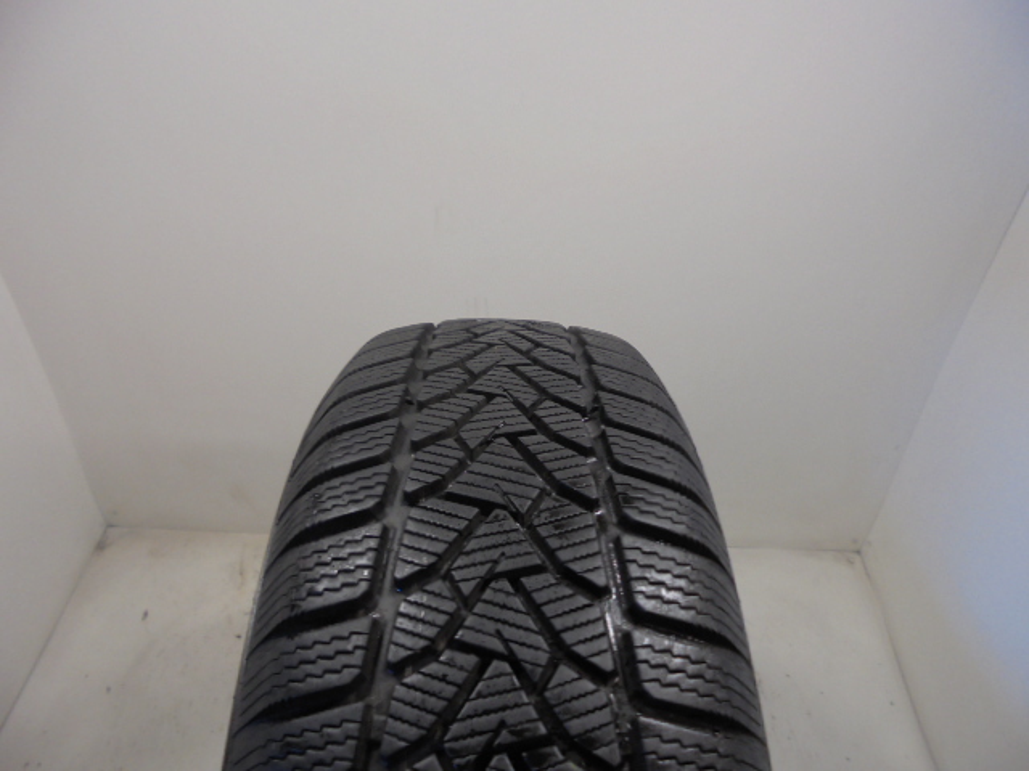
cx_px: 514
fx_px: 773
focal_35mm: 26
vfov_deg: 53.1
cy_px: 386
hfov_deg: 67.3
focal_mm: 4.6
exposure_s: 1/30
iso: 100
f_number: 3.5
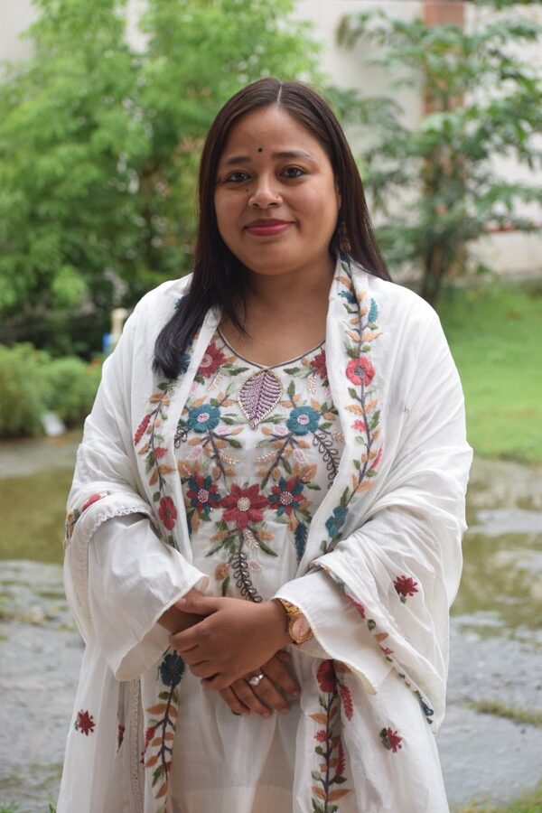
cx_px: 271
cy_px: 406
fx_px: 2371
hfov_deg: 13.0
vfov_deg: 19.5
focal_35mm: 105
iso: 400
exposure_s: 1/200
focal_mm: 70
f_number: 4.5
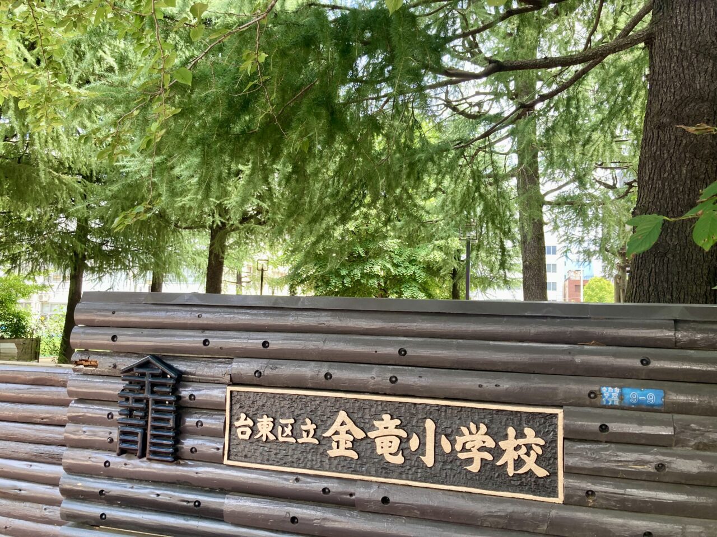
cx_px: 358
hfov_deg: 63.4
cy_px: 268
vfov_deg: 49.7
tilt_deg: +6.2
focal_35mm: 28
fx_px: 580
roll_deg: -2.6
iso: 40
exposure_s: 1/121
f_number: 1.8
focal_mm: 3.99
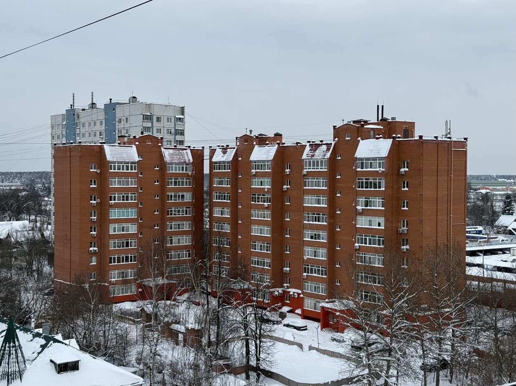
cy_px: 193
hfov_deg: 39.7
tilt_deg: -1.6
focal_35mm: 48
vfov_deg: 30.3
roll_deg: -0.3
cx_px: 258
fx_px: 715
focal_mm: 6.76
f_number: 1.78
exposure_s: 1/1715
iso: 64
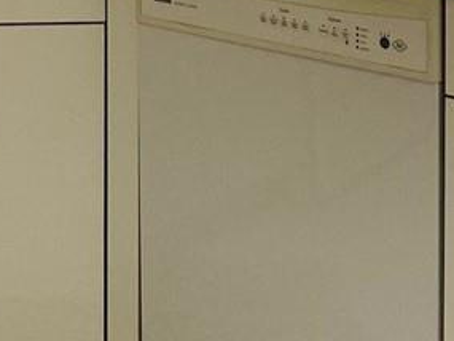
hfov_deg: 13.5
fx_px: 1916
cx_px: 231
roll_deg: -0.3
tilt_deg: -6.8
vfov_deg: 9.8
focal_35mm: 146
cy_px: -207
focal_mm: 4.25
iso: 32
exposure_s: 1/255
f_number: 1.8
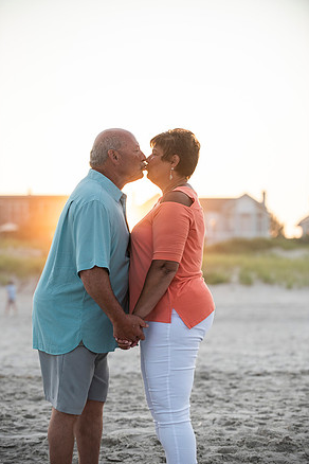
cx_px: 156
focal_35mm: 108
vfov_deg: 18.9
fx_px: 1390
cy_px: 235
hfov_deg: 12.7
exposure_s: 1/2000
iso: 800
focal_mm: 105
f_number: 3.5
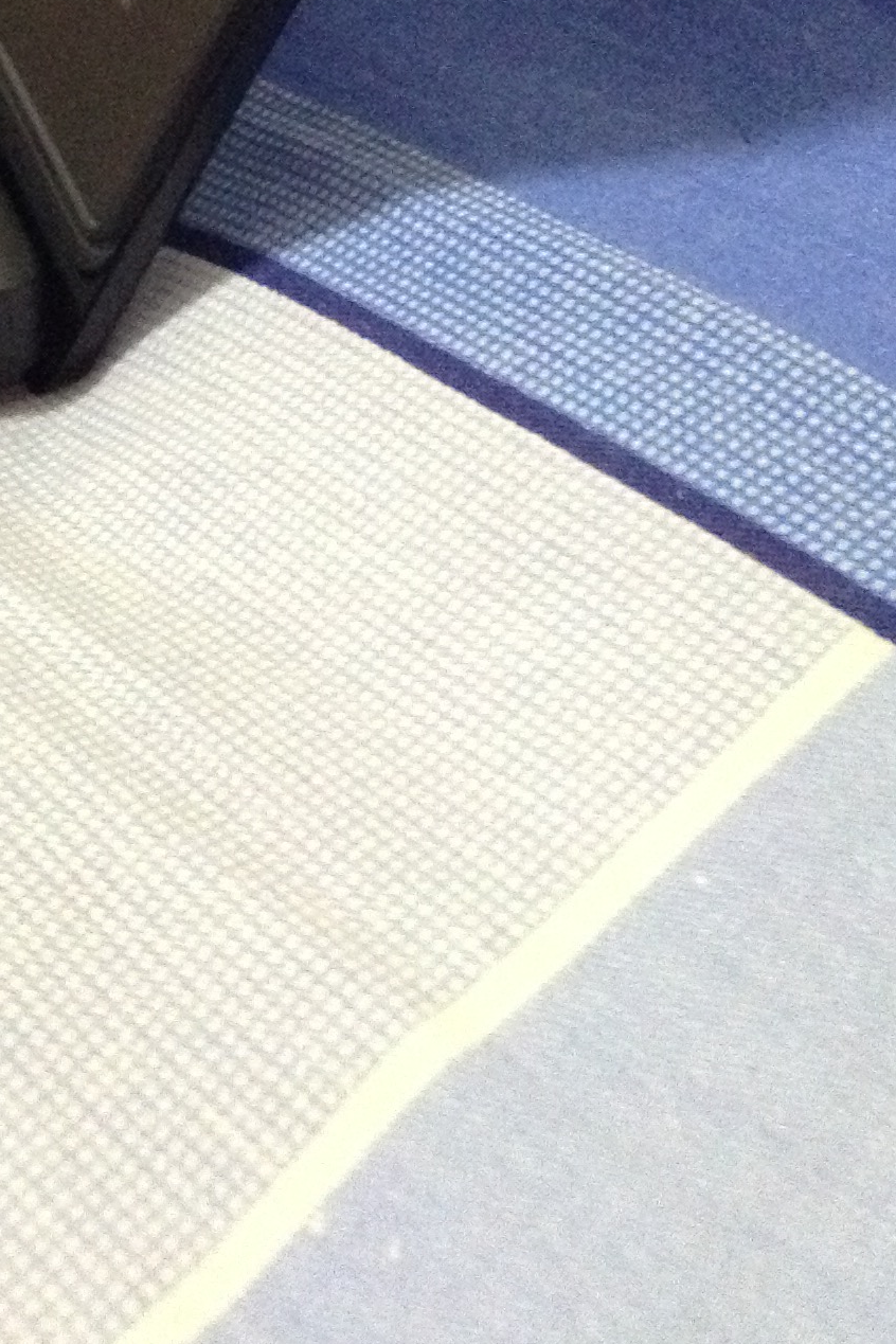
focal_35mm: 70
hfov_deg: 19.3
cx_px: 193
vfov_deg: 27.3
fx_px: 2613
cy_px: 18
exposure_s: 1/15
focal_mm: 3.3
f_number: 2.4
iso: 320
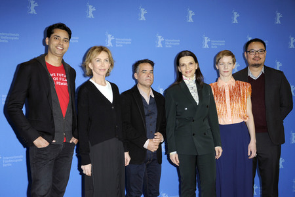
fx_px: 410
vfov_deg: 27.0
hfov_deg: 39.6
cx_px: 148
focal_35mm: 50
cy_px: 98
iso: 800
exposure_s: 1/200
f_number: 6.3
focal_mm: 50
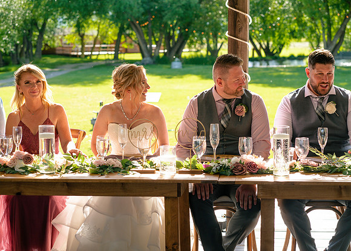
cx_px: 175
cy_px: 126
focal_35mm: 89
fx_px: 887
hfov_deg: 22.4
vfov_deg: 16.1
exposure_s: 1/250
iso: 100
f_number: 5
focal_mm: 85
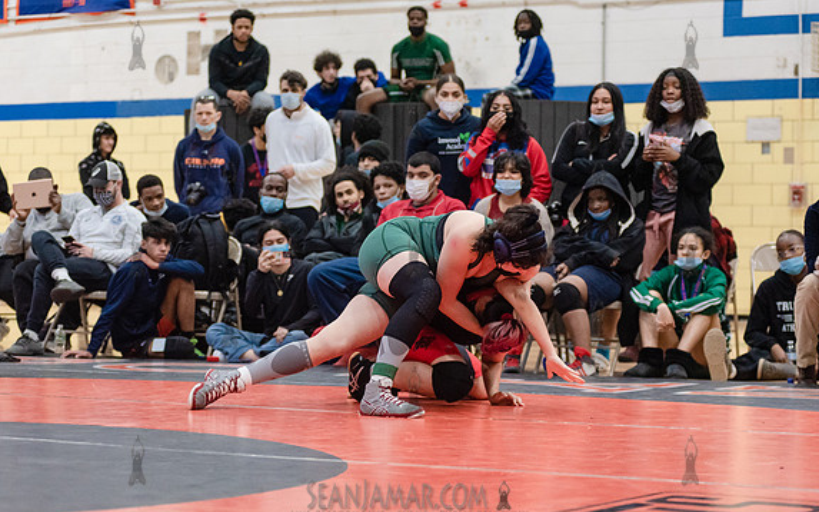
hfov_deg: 21.4
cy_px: 301
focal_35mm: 97
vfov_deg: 13.5
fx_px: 2165
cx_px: 386
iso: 4000
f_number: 3.5
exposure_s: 1/400
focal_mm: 80
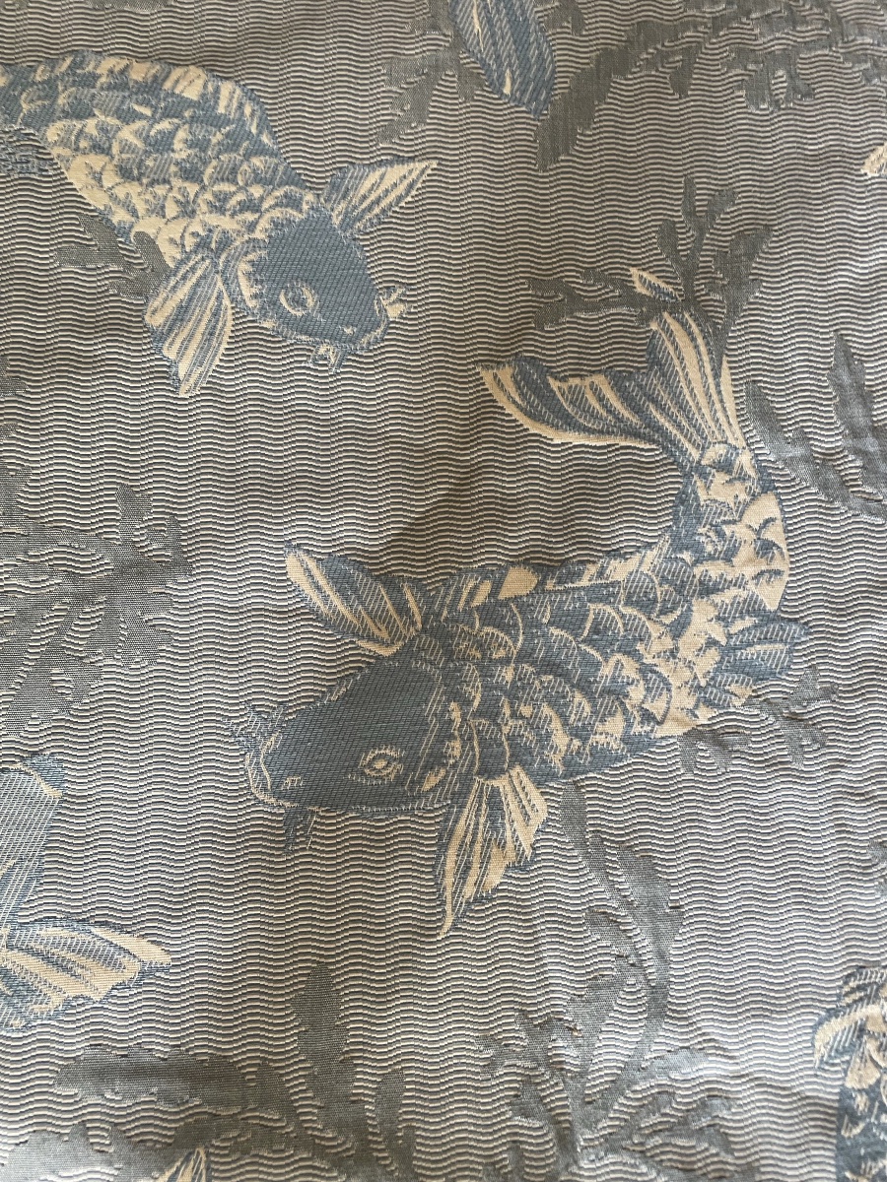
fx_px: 888
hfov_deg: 53.1
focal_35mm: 26
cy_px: 591
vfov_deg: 67.3
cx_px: 444
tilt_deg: -83.1
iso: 125
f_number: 1.6
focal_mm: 4.2
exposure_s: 1/60
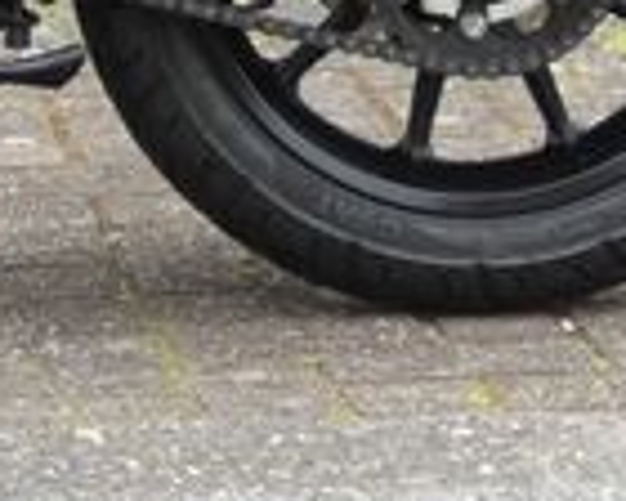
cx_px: -340
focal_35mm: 246
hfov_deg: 7.7
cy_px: -362
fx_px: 4558
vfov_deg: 6.2
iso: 80
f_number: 4
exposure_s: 1/80
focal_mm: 9.9
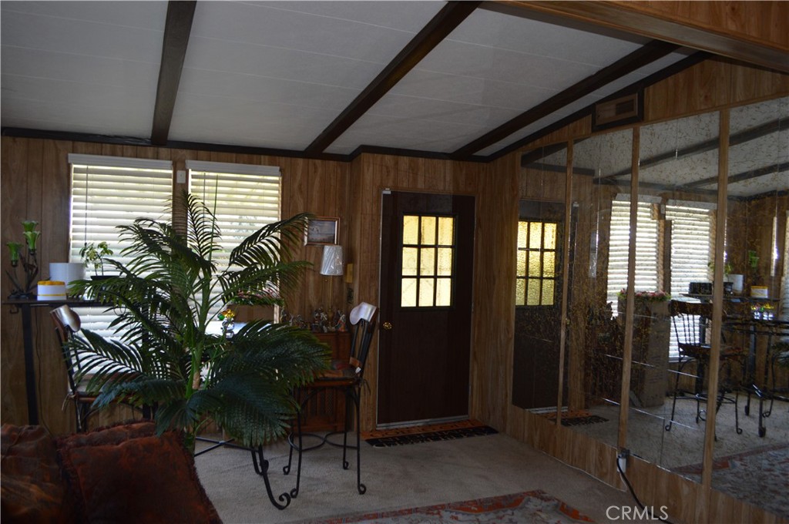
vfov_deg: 47.8
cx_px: 394
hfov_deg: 67.4
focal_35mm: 27
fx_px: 591
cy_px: 262
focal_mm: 18
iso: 400
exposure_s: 1/60
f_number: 4
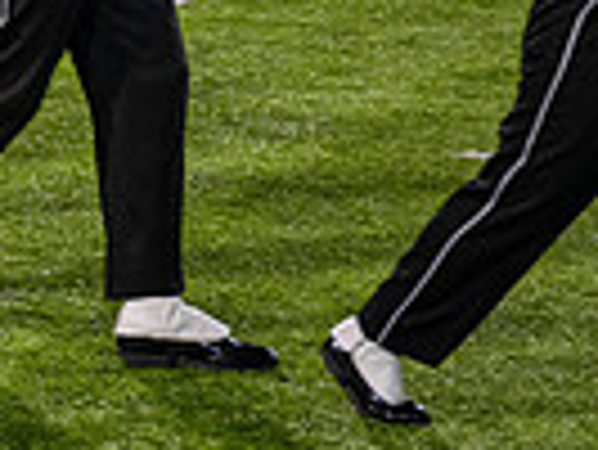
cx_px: -652
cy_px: -236
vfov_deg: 7.7
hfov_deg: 9.6
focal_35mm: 189
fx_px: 3268
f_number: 3.2
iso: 1250
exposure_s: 1/500
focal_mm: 45
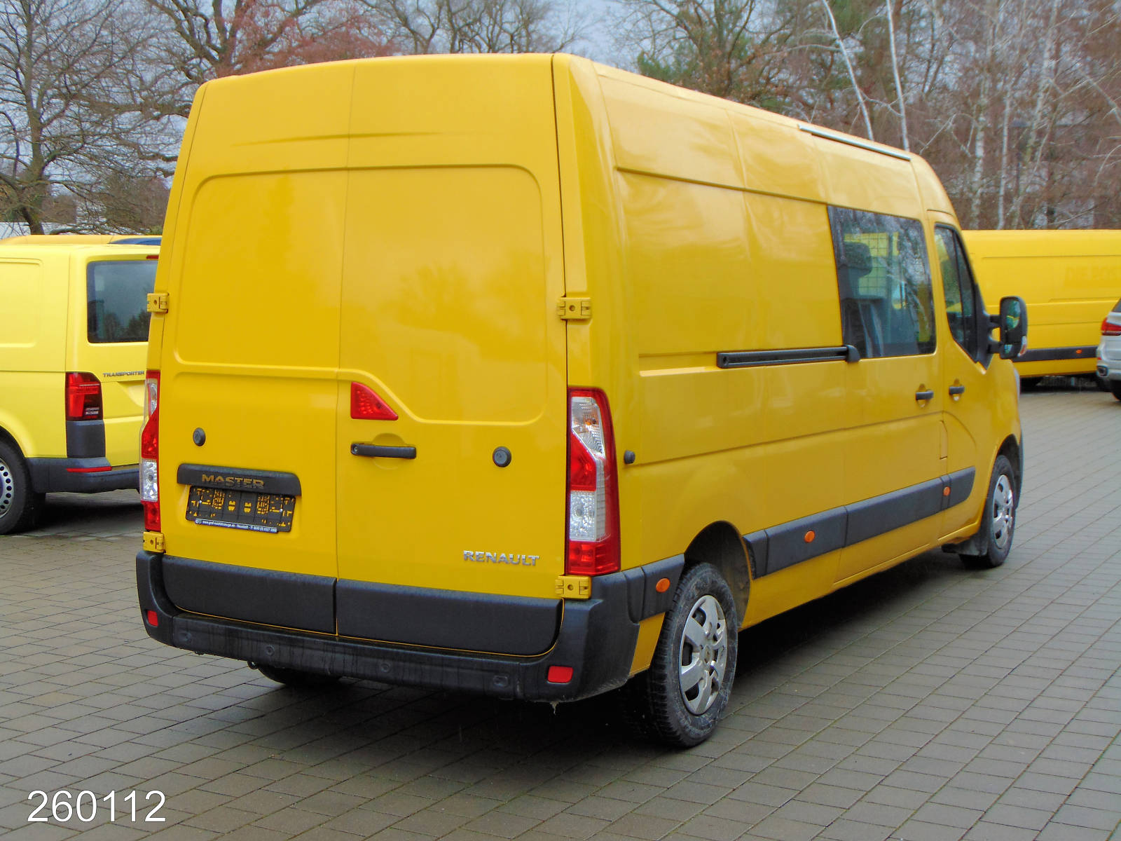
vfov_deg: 29.1
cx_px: 560
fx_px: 1619
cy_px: 420
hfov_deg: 38.2
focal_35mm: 50
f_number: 3.5
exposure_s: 1/160
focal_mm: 9
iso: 80
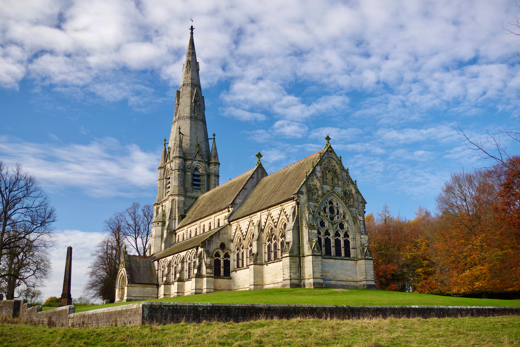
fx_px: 520
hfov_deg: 53.1
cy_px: 174
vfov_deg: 36.9
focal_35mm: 36
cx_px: 260
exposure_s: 1/80
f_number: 4.5
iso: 100
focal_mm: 24
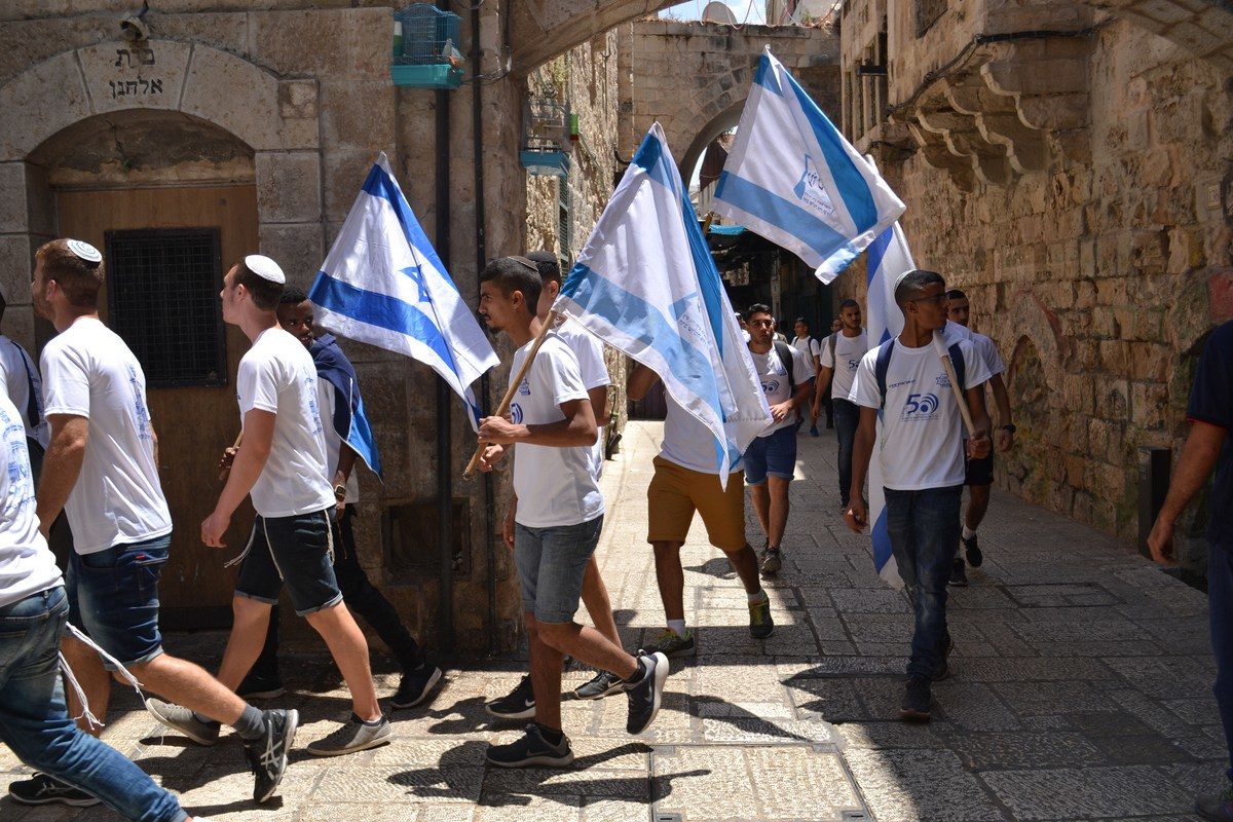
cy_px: 411
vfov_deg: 40.0
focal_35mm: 33
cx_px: 616
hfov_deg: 57.2
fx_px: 1130
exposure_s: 1/500
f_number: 6.3
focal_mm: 22
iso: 200
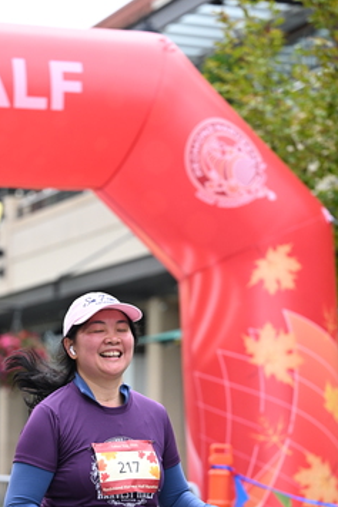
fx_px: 1917
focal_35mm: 136
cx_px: 138
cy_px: 376
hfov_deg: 10.1
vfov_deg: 15.0
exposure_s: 1/2000
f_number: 2.8
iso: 640
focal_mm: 88
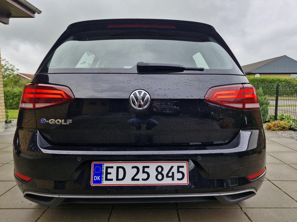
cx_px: 148
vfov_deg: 58.9
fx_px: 197
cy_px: 111
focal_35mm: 23
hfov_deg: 73.9
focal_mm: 5.54
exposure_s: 1/233
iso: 50
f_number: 1.8
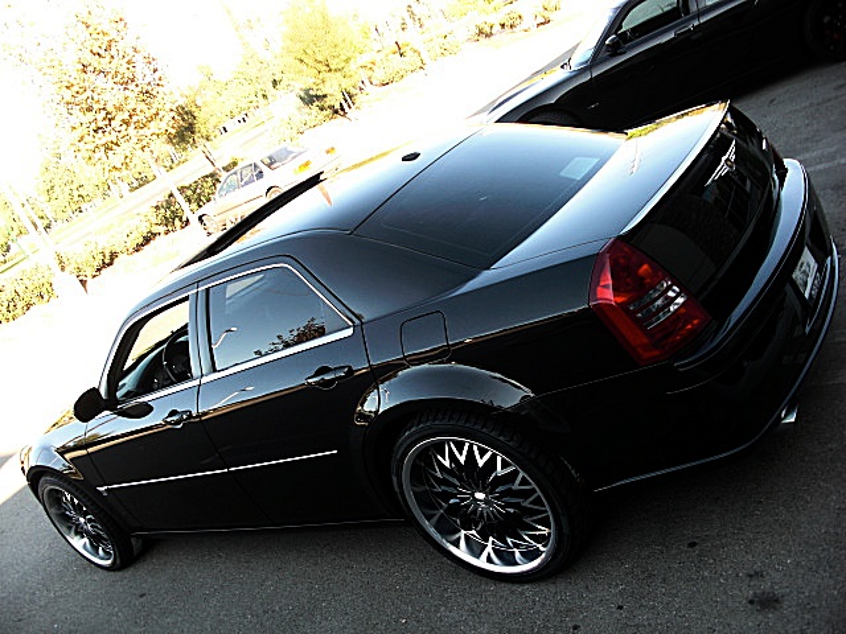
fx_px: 880
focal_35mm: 36
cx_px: 423
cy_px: 317
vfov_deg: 39.7
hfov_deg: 51.4
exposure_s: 1/100
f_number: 2.8
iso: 50
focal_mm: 6.3
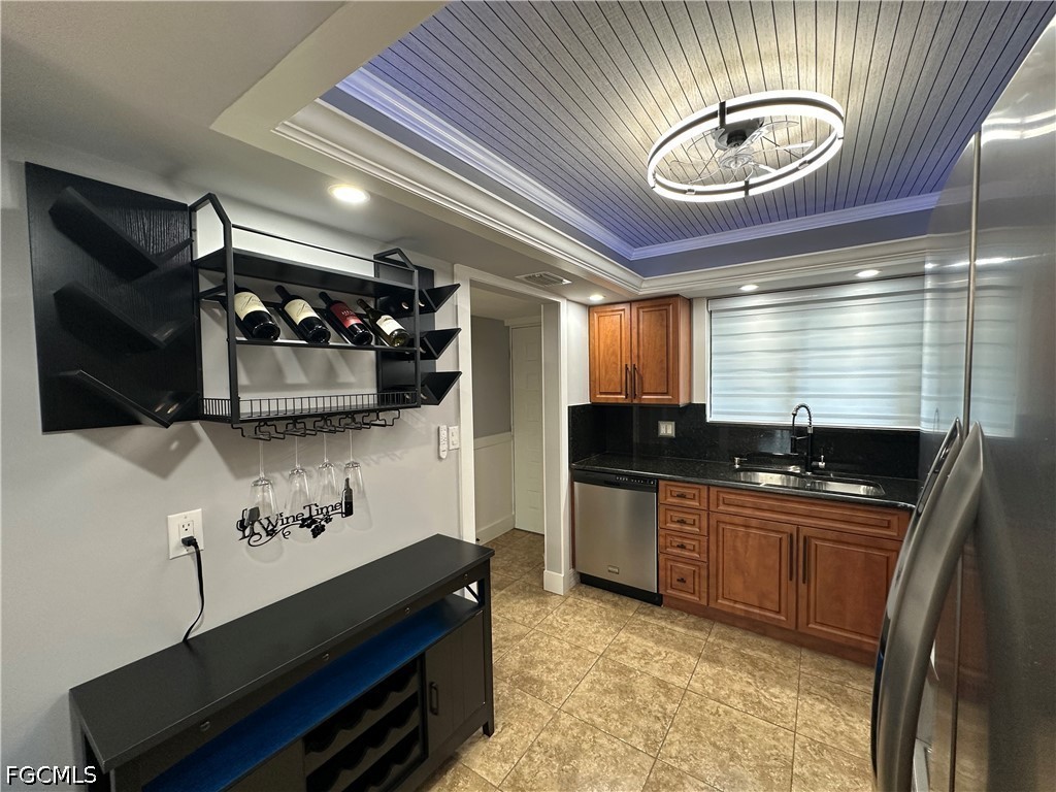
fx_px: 427
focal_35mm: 14
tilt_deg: -2.4
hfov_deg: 102.1
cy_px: 396
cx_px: 528
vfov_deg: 85.7
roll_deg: +1.0
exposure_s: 1/60
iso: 160
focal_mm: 2.22
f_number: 2.2
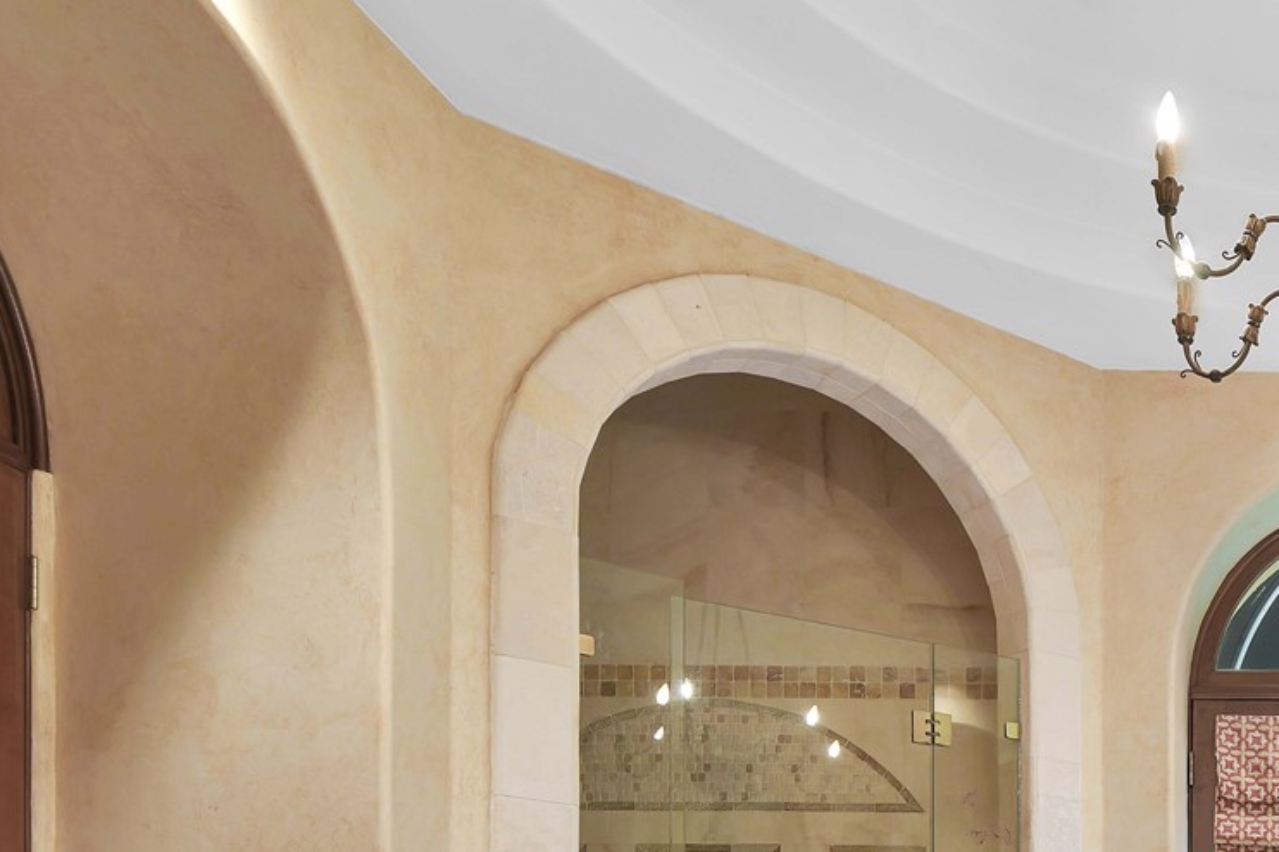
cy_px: 1154
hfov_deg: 39.4
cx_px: 1388
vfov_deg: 26.7
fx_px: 1456
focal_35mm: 41
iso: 100
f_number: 8
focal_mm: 14
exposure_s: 1/10
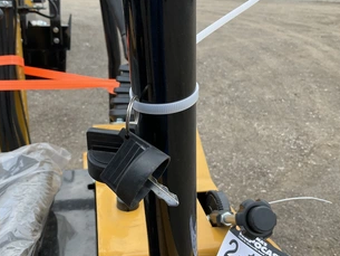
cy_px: 139
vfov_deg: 37.7
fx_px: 373
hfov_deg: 48.8
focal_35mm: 38
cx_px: 143
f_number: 1.8
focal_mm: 3
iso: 25
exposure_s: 1/469
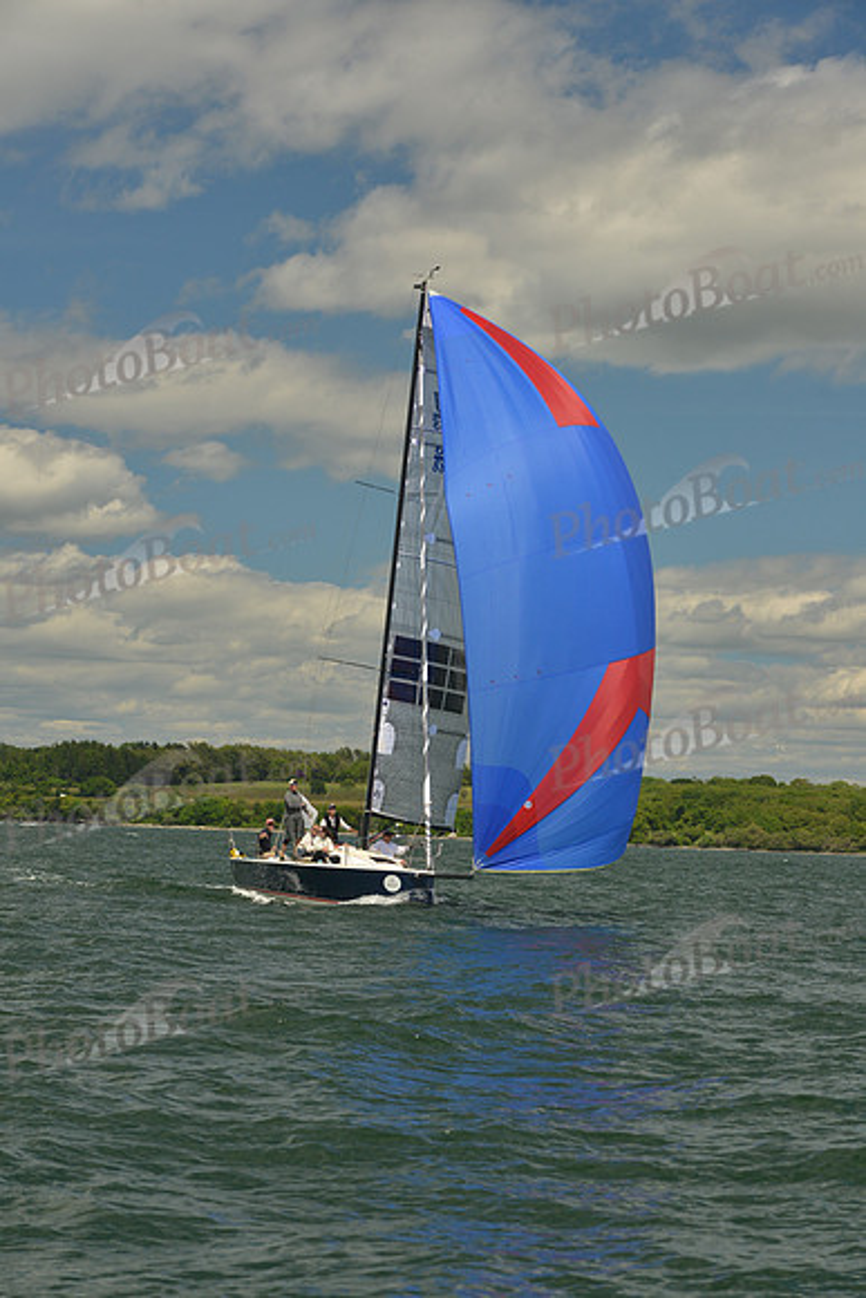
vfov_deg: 20.8
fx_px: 3534
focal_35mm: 98
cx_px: 433
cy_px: 649
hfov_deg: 14.0
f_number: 6.3
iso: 400
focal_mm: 98
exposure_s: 1/1000
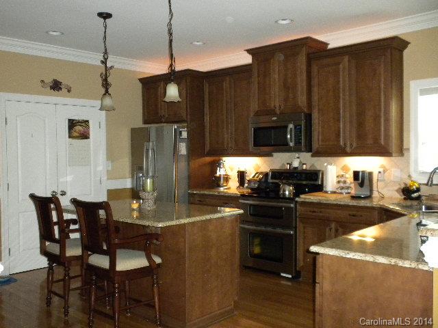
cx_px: 219
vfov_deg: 38.7
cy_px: 164
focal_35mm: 37
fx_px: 468
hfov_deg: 50.1
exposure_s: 1/30
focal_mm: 6.6
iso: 530
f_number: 3.5
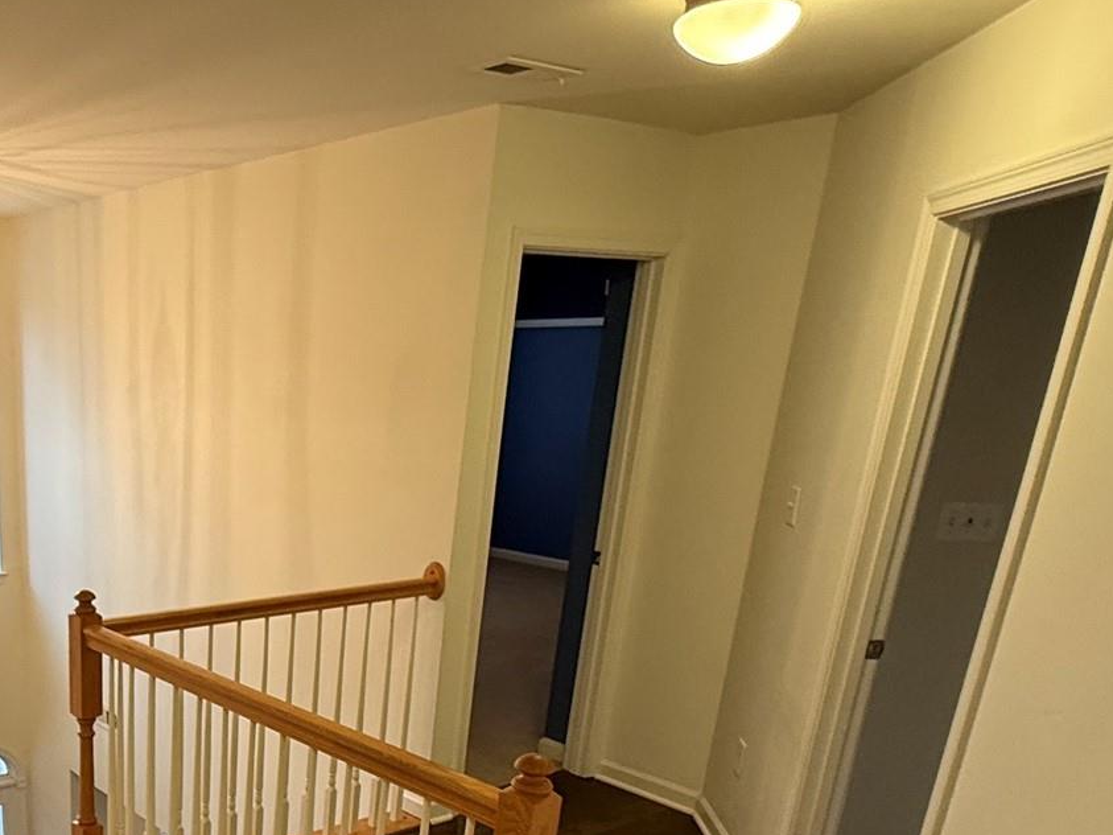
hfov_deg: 48.6
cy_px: 766
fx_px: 1093
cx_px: 125
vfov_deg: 38.6
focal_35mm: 34
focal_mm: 2.22
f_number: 2.2
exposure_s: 1/120
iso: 250
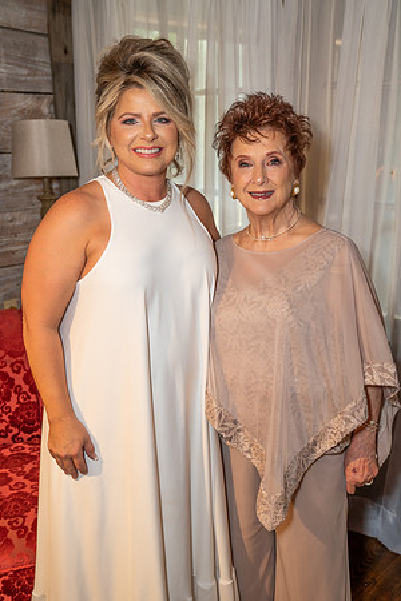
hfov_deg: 33.4
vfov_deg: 48.5
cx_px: 200
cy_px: 300
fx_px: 668
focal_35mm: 40
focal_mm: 40
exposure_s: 1/125
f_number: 4.5
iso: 800
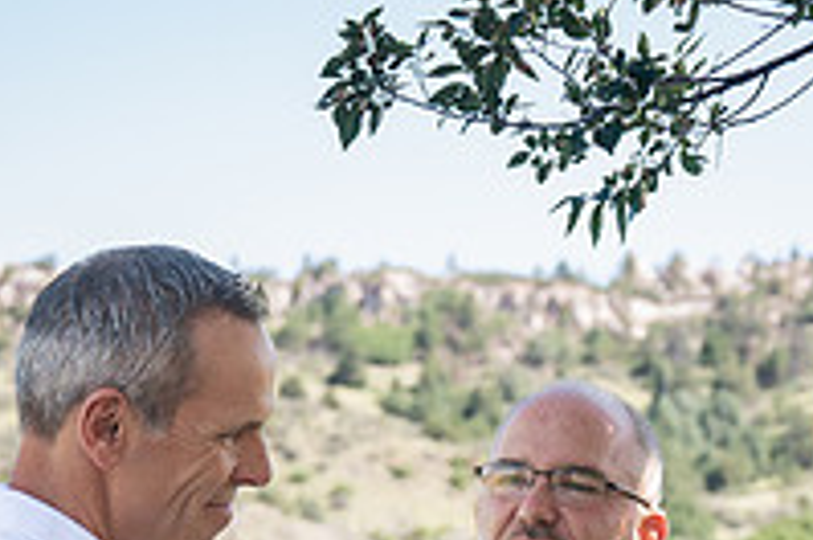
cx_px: 552
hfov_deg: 11.4
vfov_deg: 7.5
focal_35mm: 181
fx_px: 4081
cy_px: 724
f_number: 6
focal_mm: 62
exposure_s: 1/1250
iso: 1250
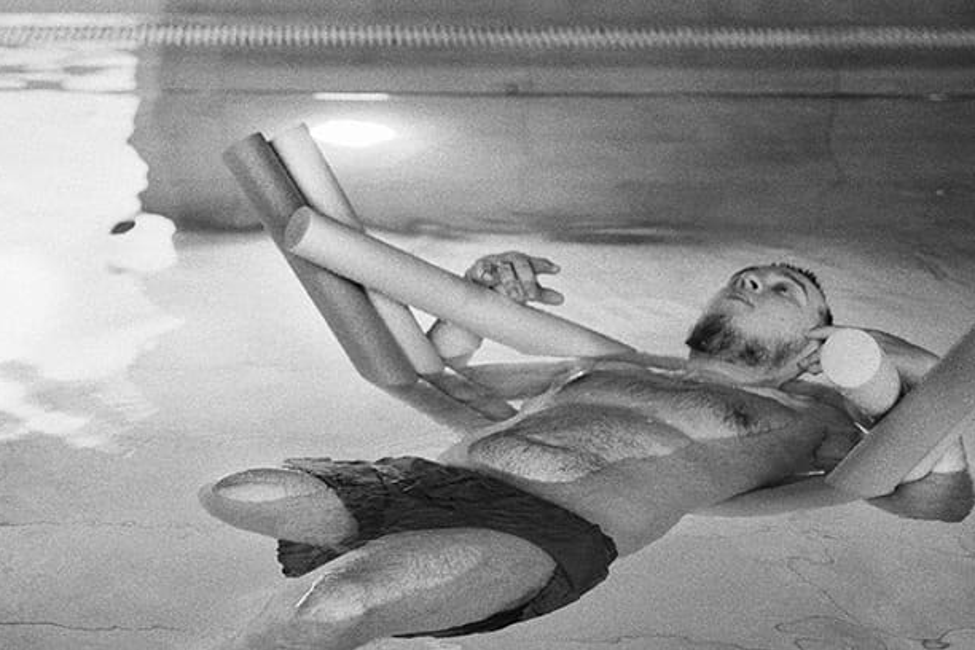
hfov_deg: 20.5
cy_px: 280
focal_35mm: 98
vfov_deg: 14.0
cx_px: 159
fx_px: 2654
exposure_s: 1/400
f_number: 2.8
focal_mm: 50
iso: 3200
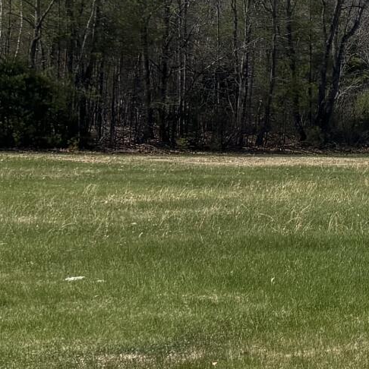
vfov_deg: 12.3
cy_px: 130
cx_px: 518
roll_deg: -2.8
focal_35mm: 142
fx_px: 1713
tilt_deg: -0.7
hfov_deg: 11.9
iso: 50
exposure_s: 1/3788
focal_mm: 5.96
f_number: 1.6
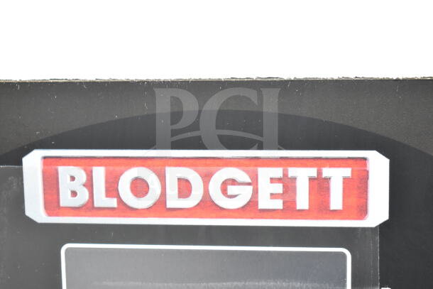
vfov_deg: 18.2
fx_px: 902
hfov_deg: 27.0
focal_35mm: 75
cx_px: 216
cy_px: 144
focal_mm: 50
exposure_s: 1/80
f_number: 5.6
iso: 3600
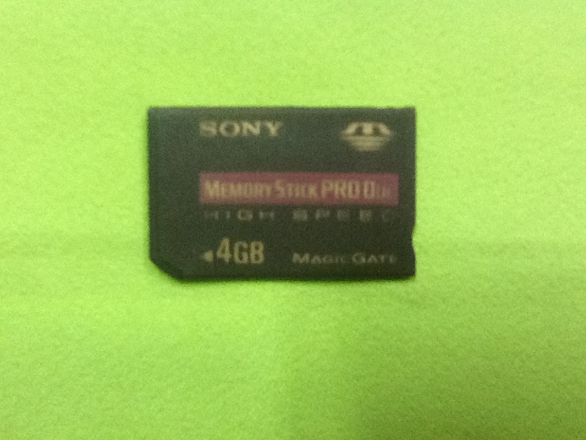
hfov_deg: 56.8
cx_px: 293
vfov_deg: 44.2
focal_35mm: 32
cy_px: 220
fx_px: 542
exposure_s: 1/33
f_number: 2.4
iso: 320
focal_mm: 2.03
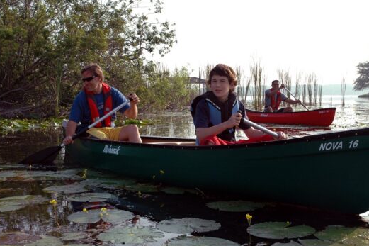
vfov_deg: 25.2
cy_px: 128
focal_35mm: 54
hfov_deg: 37.1
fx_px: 549
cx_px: 202
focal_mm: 31
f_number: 8
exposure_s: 1/320
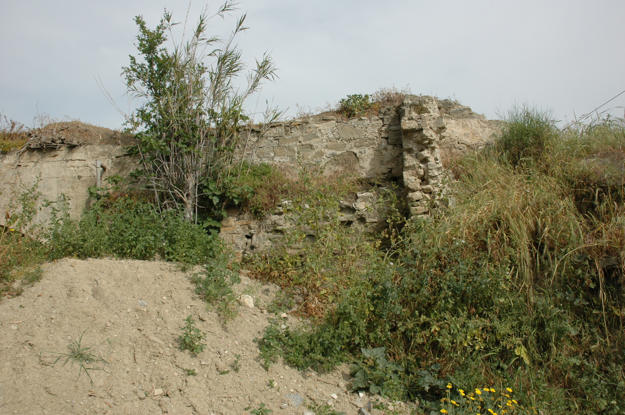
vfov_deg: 47.8
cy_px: 208
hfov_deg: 67.4
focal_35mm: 27
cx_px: 312
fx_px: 468
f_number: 10
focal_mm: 18
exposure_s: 1/400
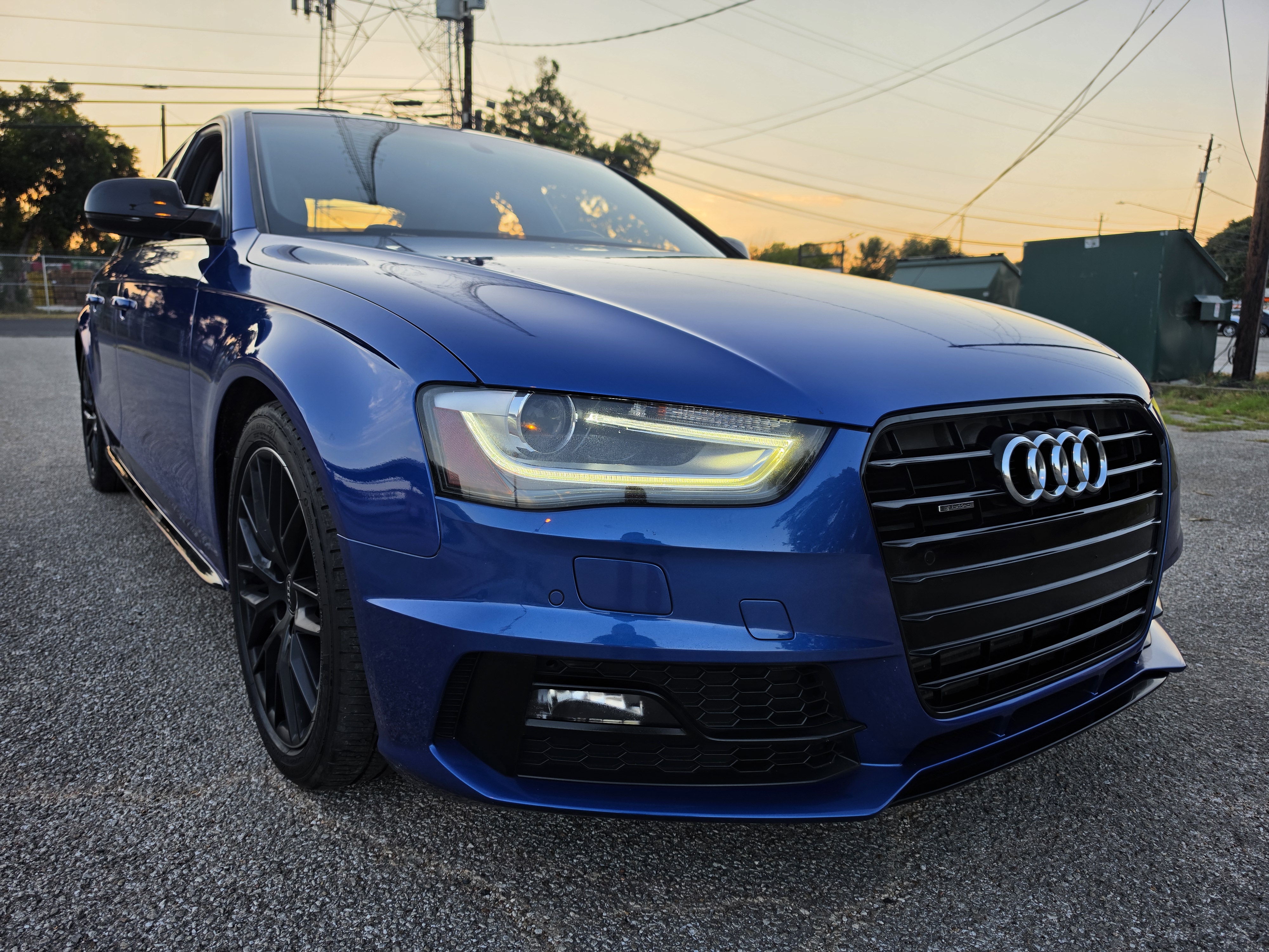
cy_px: 476
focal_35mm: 23
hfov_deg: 73.9
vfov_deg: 58.9
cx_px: 634
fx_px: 843
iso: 10
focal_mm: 6.5
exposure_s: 1/205
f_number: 1.4
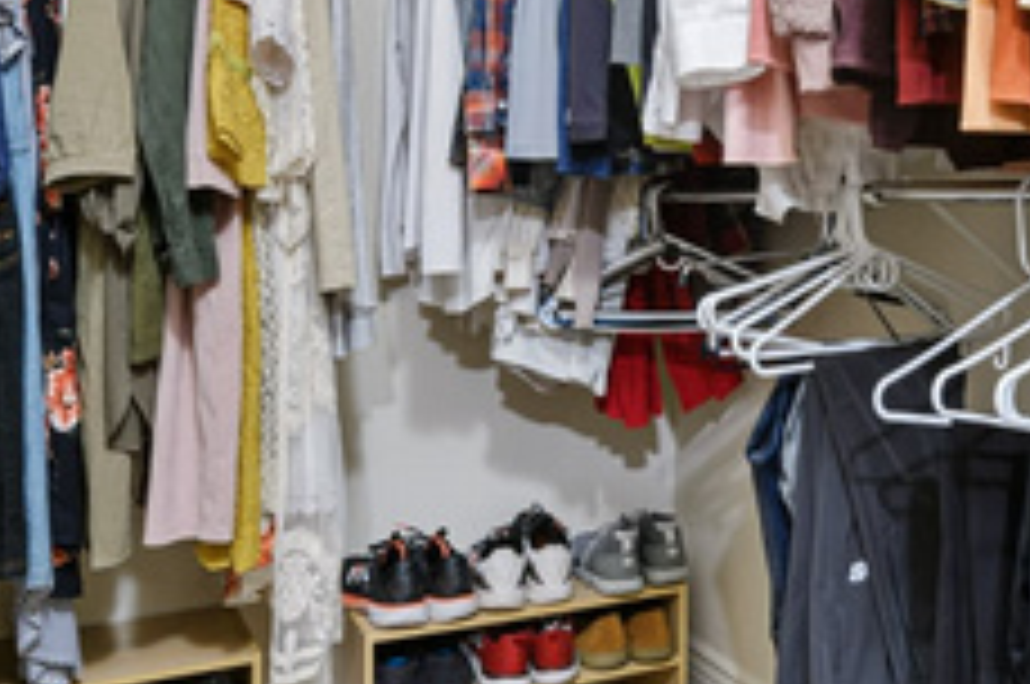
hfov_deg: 44.9
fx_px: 1200
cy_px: 241
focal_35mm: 42
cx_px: 769
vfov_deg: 31.6
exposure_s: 3
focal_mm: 15
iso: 250
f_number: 8
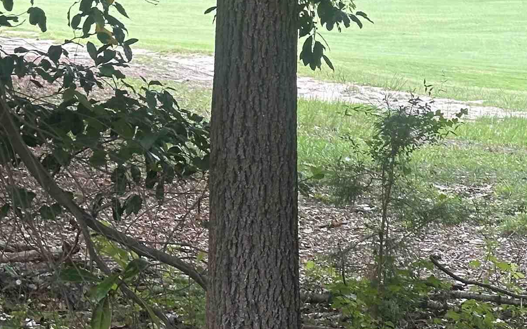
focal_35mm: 130
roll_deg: -0.7
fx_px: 1867
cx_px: 644
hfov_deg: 15.4
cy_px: 24
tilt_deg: -3.0
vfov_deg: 10.0
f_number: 1.78
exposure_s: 1/184
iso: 64
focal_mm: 6.86
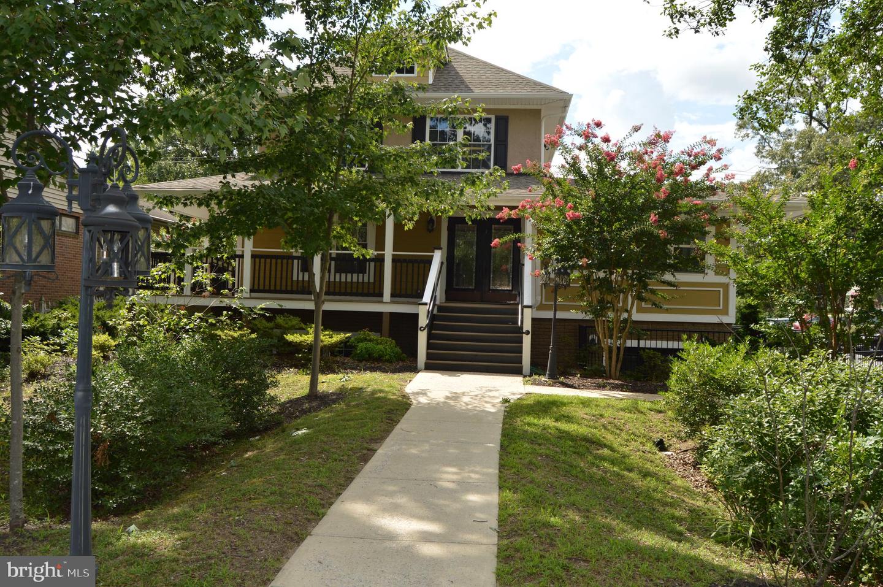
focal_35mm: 28
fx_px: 698
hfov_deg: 64.6
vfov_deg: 45.6
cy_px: 294
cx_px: 442
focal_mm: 19
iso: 100
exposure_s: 1/200
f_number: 8
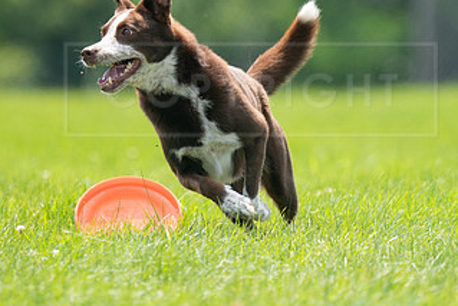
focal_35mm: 1092
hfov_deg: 1.9
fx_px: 13898
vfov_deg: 1.3
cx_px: 201
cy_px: 114
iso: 1600
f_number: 6.3
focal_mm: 600
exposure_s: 1/4000
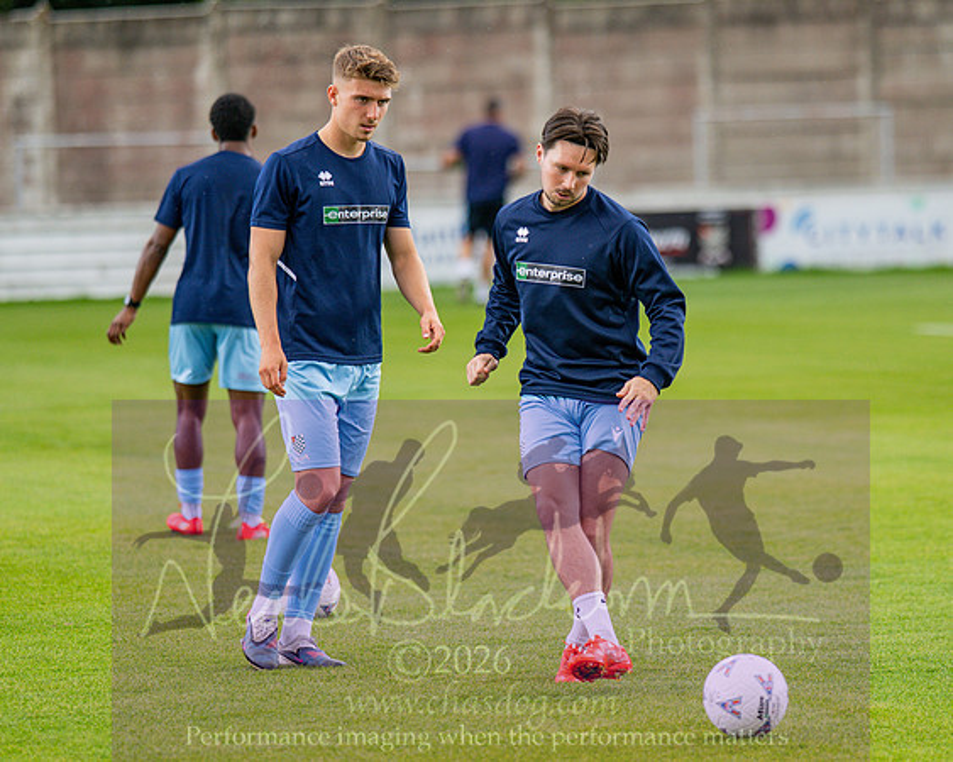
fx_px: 5993
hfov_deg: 9.1
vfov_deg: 7.3
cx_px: 568
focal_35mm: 213
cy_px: 264
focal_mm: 135
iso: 400
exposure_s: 1/1600
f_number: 1.8
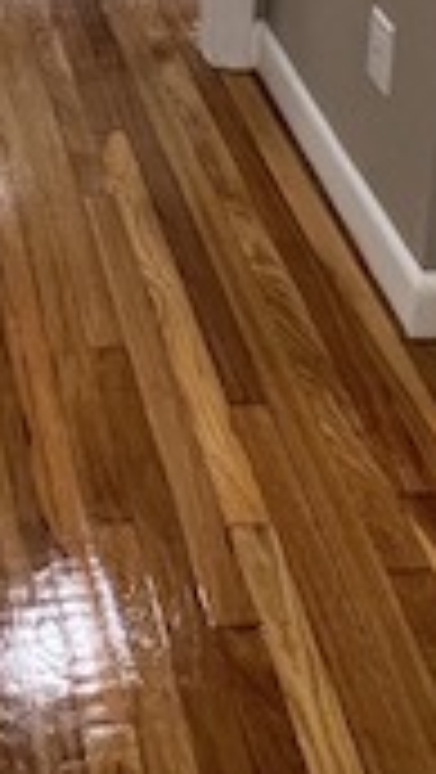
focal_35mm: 66
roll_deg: -3.8
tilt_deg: -8.0
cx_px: -72
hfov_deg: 17.5
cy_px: -472
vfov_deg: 23.4
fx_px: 1354
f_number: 1.8
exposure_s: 1/120
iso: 125
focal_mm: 1.57
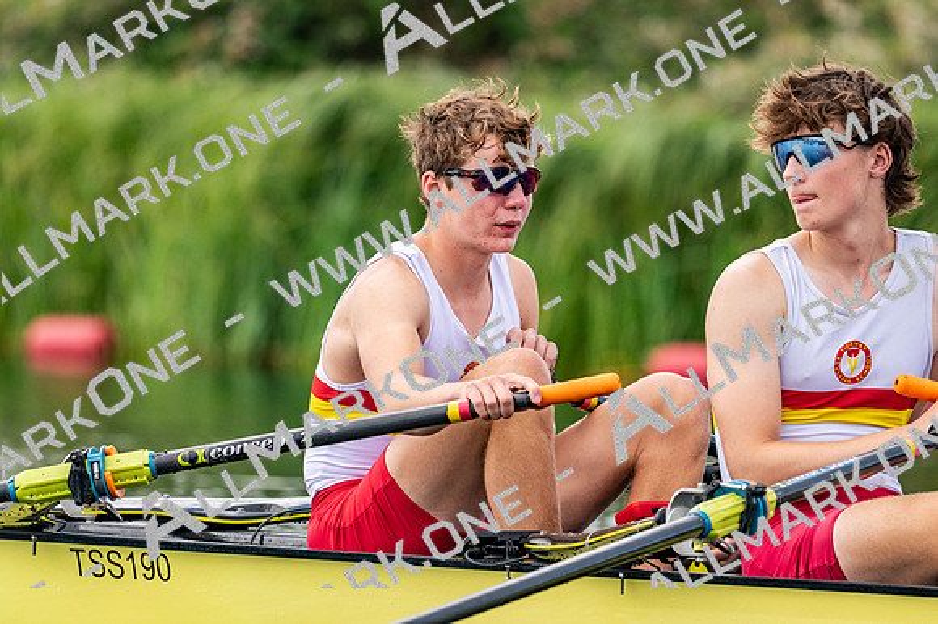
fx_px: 15624
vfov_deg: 2.3
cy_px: 312
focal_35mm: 600
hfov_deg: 3.4
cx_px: 469
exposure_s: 1/2500
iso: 560
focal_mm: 400
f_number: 4.5
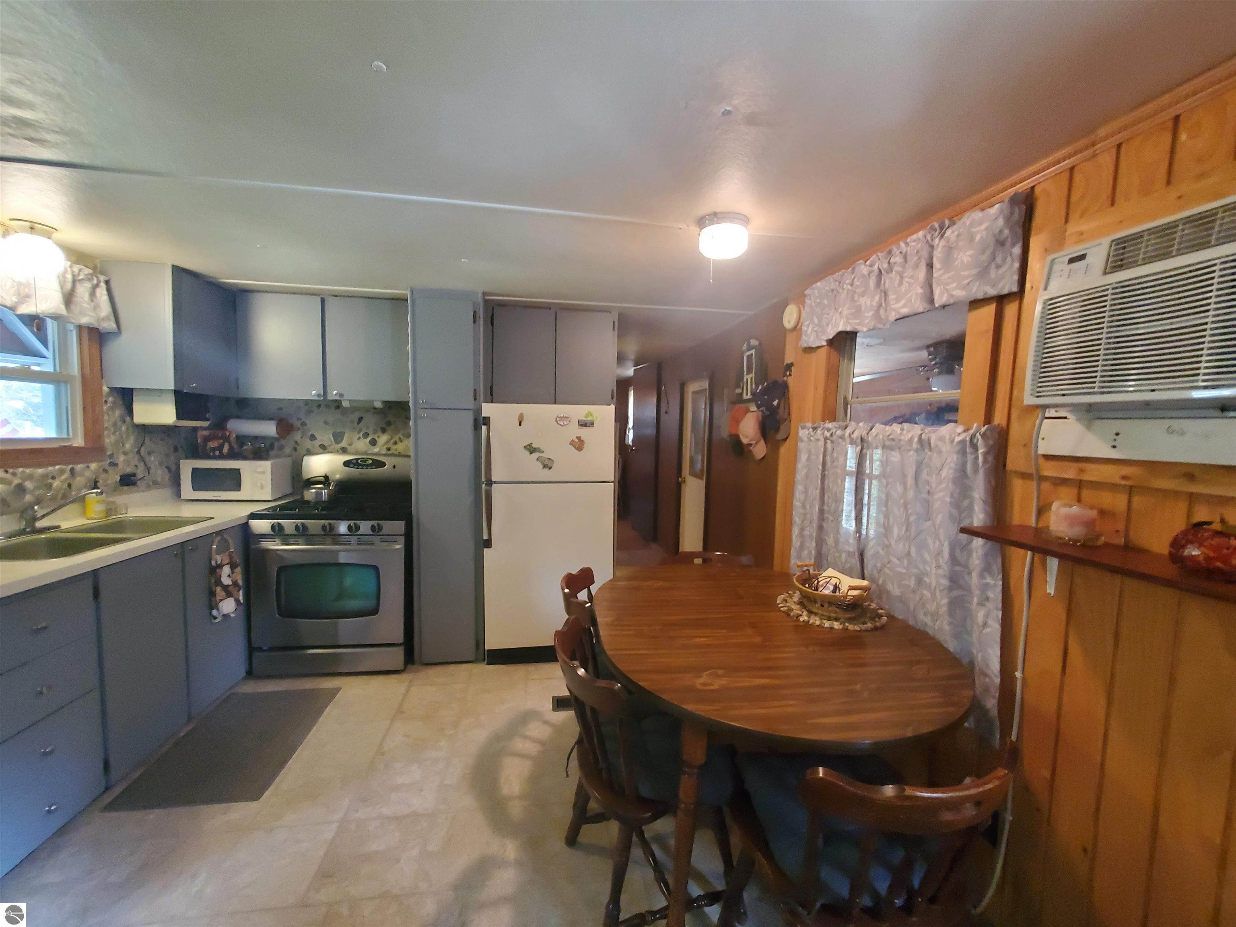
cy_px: 464
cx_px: 618
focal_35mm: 13
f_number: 2.2
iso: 640
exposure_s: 1/30
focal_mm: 1.8
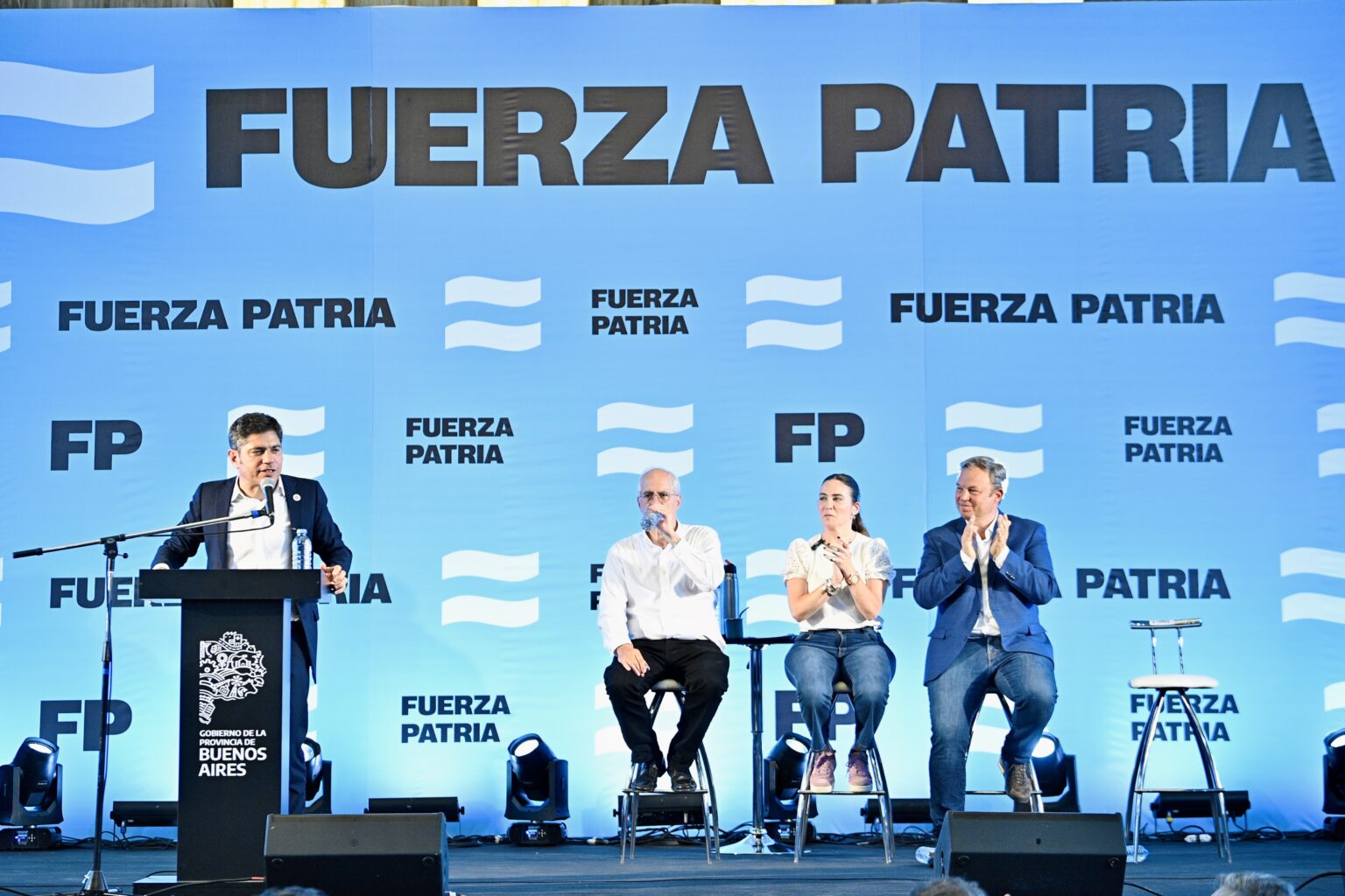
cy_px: 448
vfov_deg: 17.1
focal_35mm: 80
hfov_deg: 25.4
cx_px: 672
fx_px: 2989
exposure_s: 1/400
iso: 3200
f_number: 3.5
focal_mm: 80
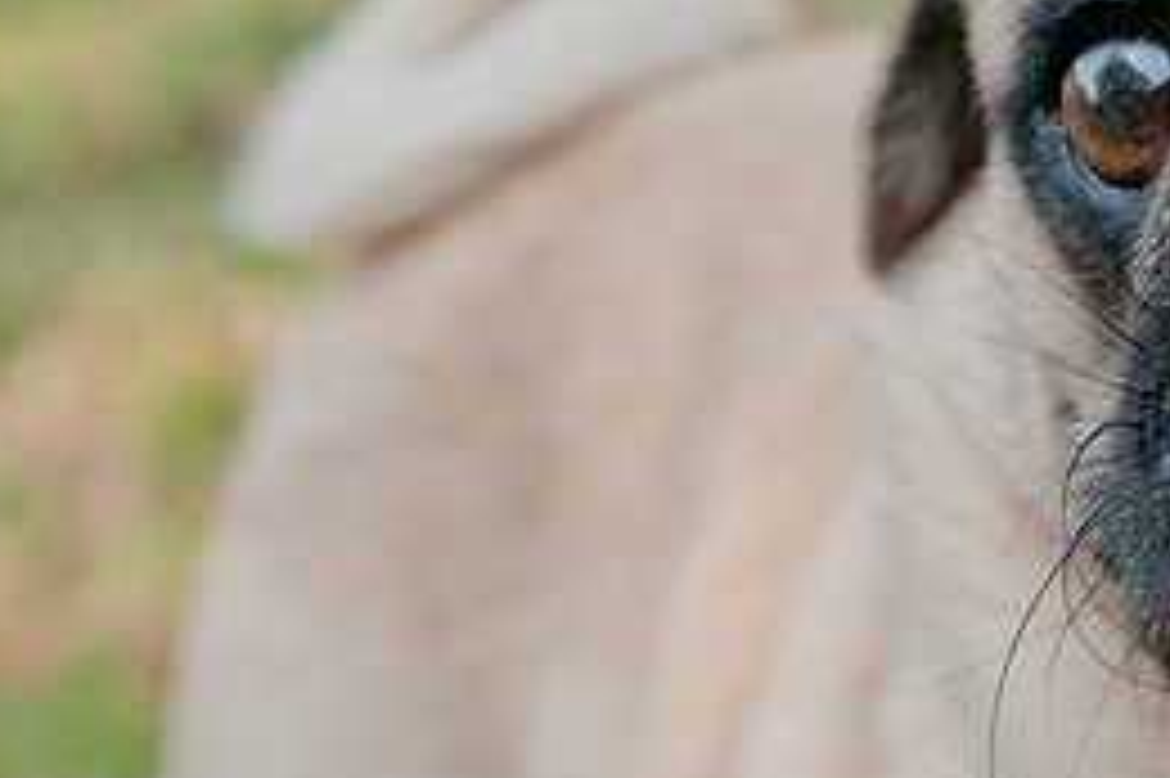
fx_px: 5424
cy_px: -16
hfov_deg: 12.2
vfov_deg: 8.2
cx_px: 1040
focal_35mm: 167
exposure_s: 1/200
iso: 200
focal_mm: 50
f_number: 5
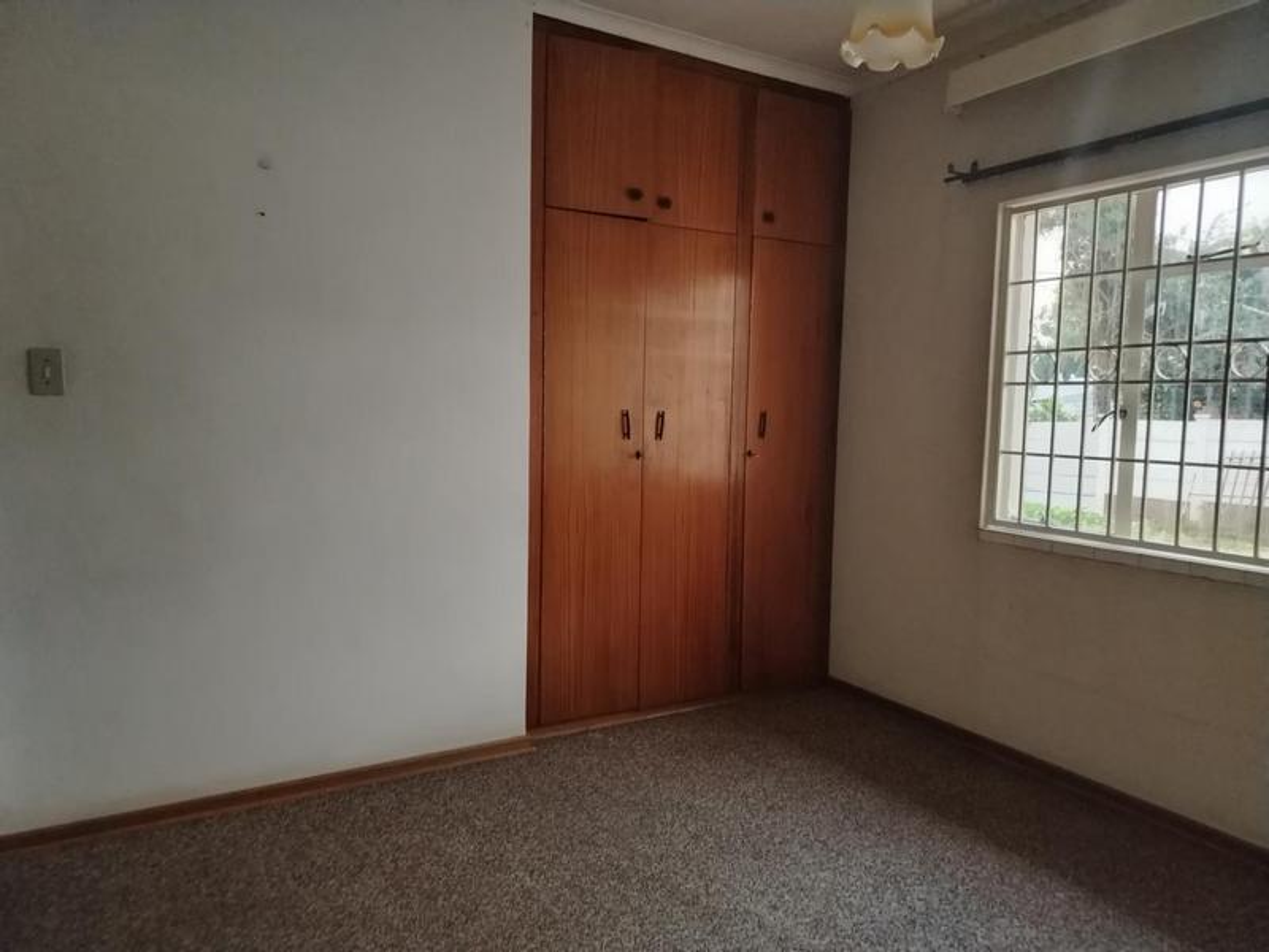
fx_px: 880
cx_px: 634
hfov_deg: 71.6
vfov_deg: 56.8
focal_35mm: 24
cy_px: 476
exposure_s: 1/50
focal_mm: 5.25
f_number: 1.75
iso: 2313
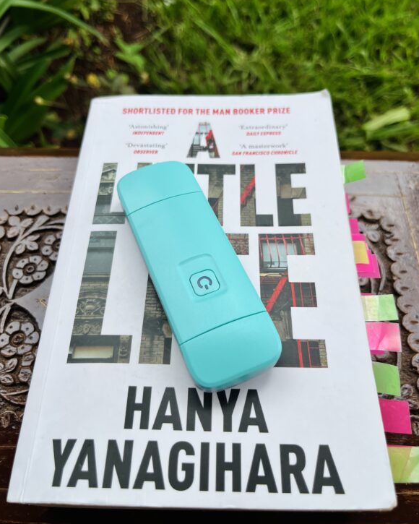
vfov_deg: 62.2
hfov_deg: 51.5
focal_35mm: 28
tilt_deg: -59.7
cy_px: 252
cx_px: 212
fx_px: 434
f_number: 1.6
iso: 50
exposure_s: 1/951
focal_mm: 5.1
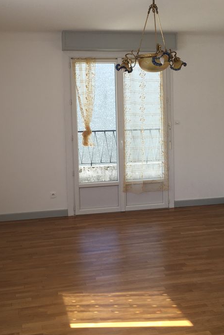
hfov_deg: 30.5
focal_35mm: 44
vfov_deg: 44.4
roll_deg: +3.2
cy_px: 143
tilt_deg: -4.4
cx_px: 111
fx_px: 410
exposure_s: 1/200
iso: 25
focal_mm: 4.15
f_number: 2.2
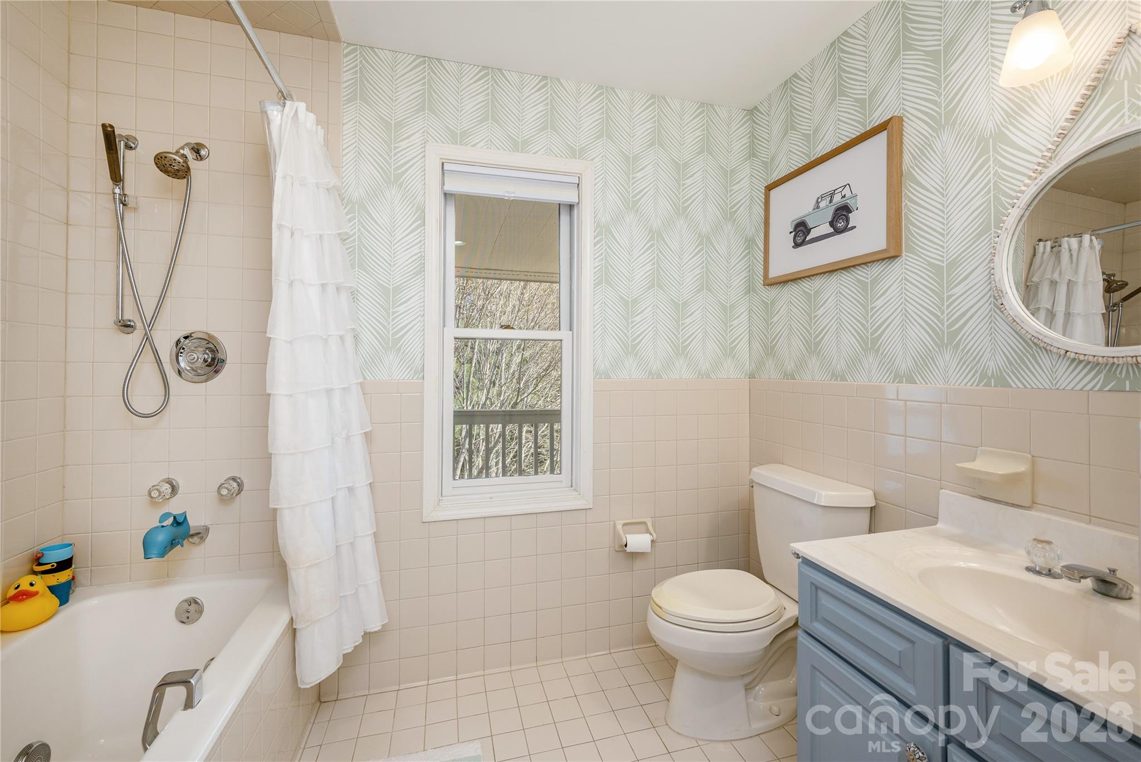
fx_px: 444
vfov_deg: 81.3
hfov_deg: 104.2
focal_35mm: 14
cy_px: 381
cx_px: 570
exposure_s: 1/200
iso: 320
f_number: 8
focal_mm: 14
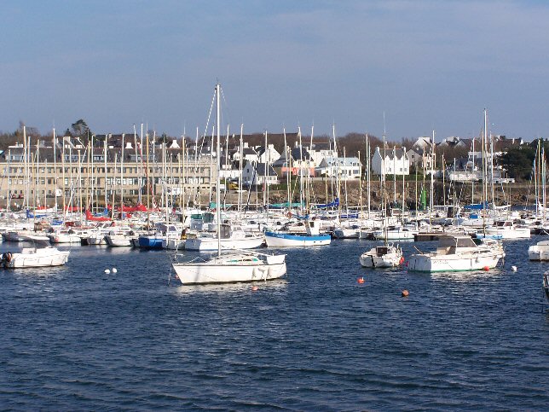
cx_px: 274
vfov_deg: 18.0
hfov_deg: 23.8
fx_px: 1300
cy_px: 206
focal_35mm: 82
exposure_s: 1/750
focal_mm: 13.7
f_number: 4.5
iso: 80
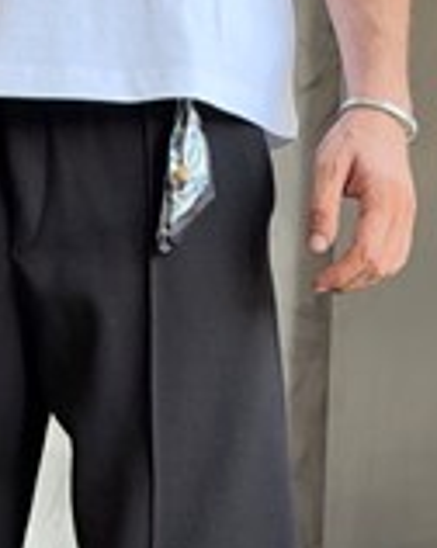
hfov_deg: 19.2
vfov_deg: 23.2
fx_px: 1280
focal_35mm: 79
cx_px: 76
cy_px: 550
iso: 200
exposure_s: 1/148
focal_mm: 6.93
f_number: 1.8
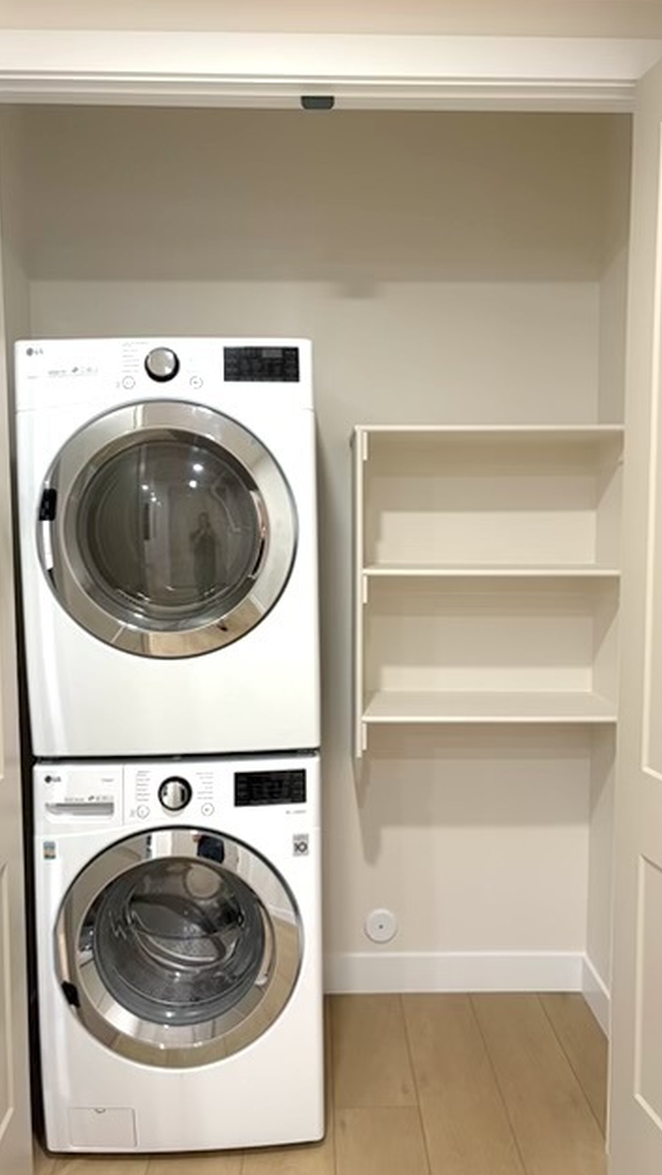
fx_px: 904
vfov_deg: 66.0
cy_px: 598
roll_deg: +1.0
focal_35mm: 29
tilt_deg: -5.5
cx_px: 344
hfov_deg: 40.2
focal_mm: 5.96
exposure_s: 1/60
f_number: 1.6
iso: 160
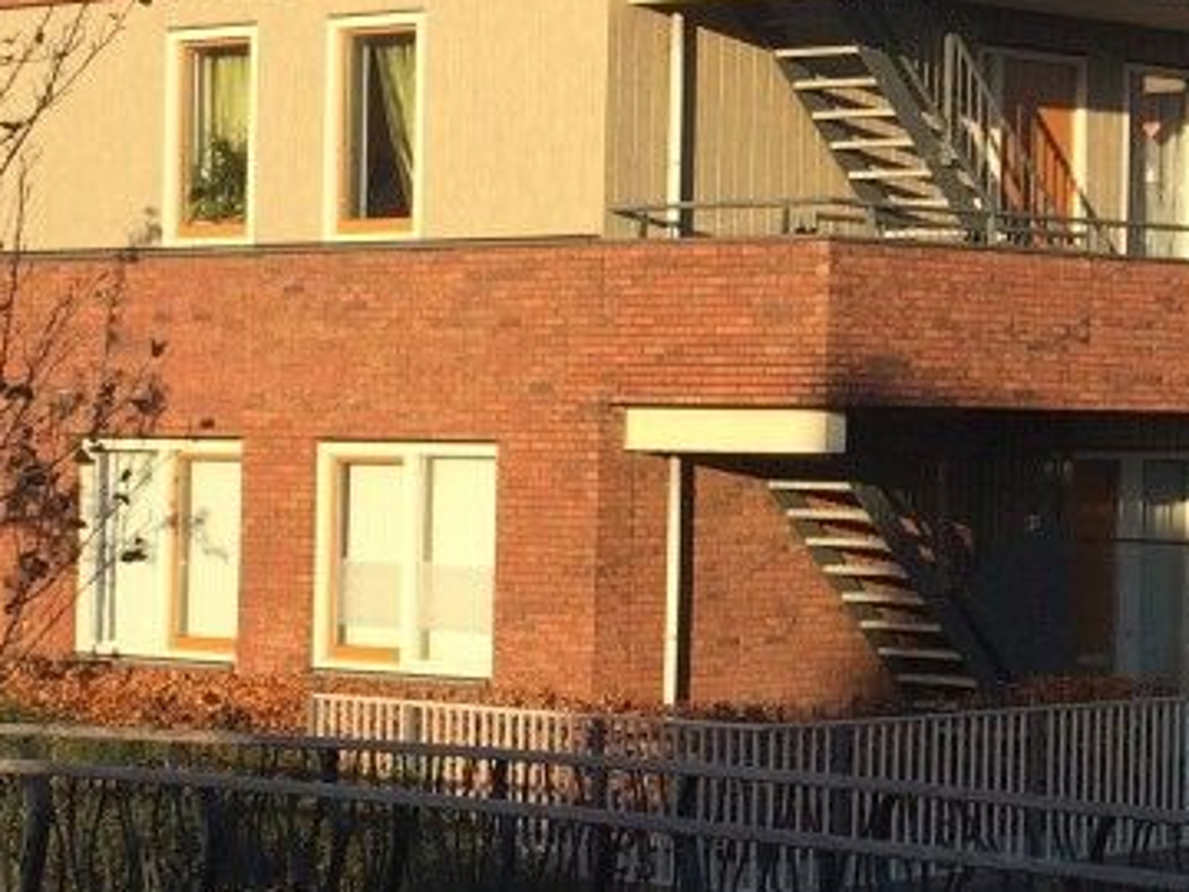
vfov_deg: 12.8
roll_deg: -0.6
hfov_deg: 16.4
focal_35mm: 116
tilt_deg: +1.6
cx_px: 1341
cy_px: 340
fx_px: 3984
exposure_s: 1/1109
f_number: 2.2
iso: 32
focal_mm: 4.15
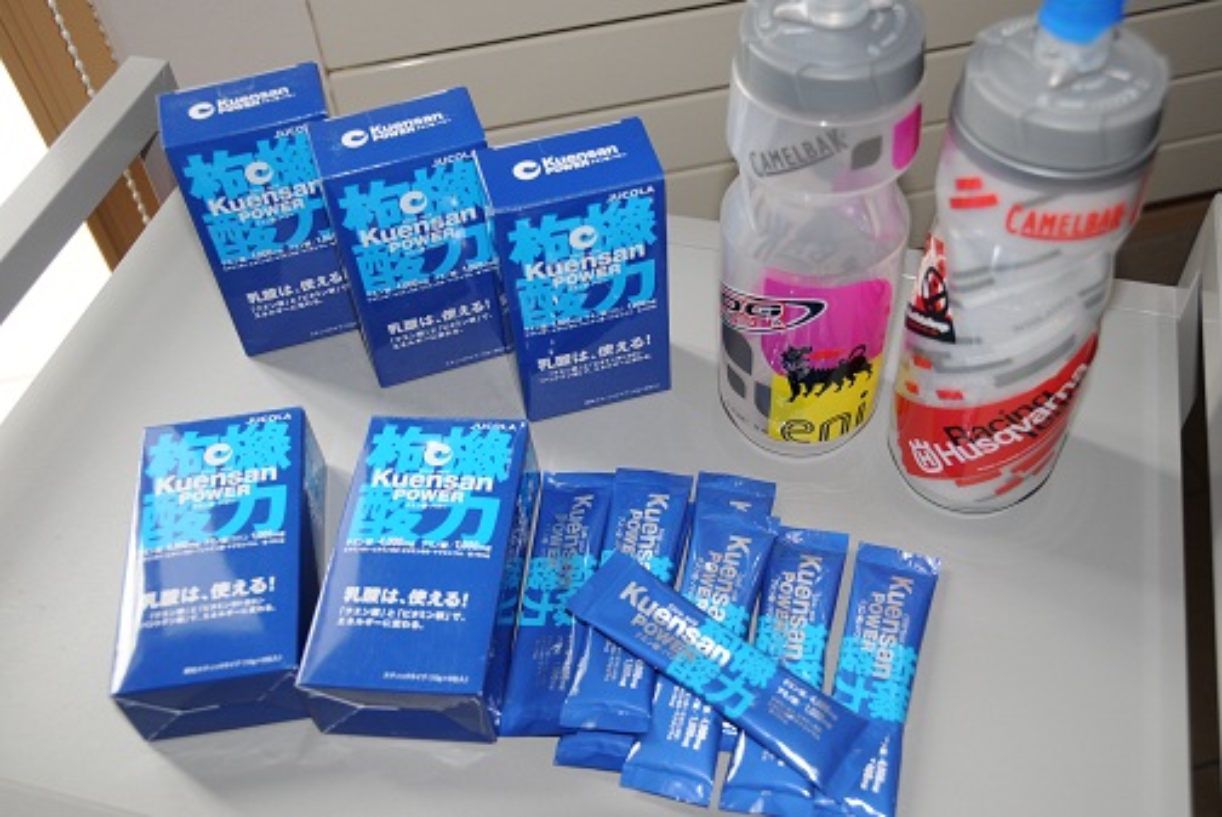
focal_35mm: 36
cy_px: 408
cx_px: 611
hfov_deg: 53.1
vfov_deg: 36.9
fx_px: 1223
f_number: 3.8
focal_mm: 24
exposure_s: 1/60
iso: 200
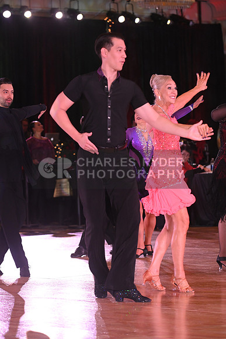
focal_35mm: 145
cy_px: 170
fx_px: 1364
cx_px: 113
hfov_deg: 9.5
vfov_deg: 14.2
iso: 2000
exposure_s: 1/200
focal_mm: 145
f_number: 5.6
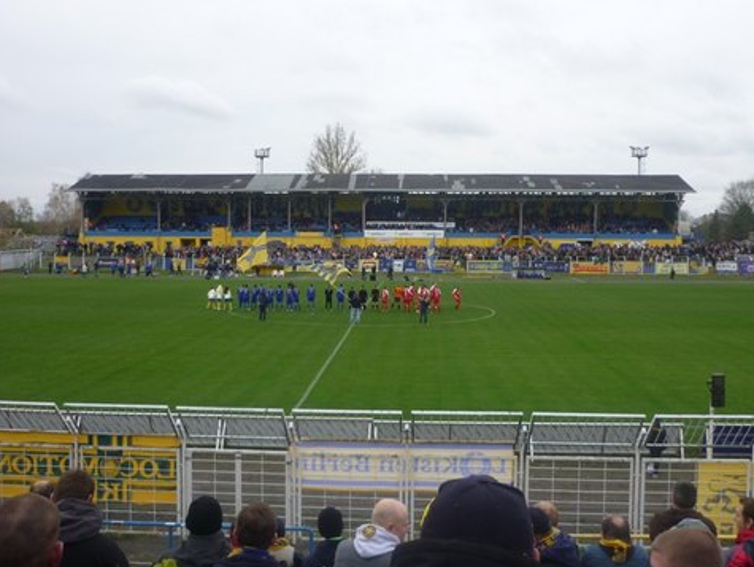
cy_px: 268
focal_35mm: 37
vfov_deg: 38.7
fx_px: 807
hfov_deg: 50.1
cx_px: 352
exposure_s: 1/250
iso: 80
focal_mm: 5.5
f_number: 2.8
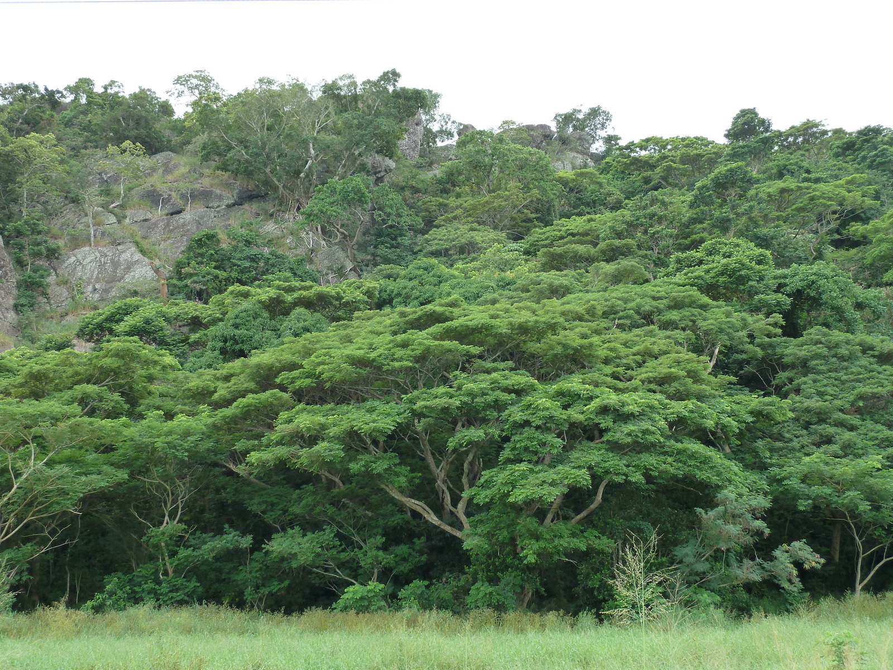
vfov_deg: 34.3
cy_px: 335
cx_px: 446
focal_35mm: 42
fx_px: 1083
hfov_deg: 44.8
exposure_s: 1/100
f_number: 4
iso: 125
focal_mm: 6.9
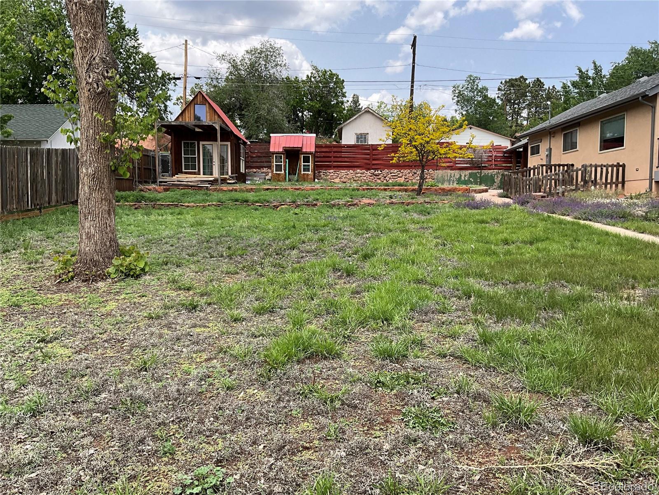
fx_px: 552
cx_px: 330
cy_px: 248
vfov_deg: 48.2
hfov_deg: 61.7
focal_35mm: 29
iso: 25
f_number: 1.8
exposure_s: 1/962
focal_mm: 3
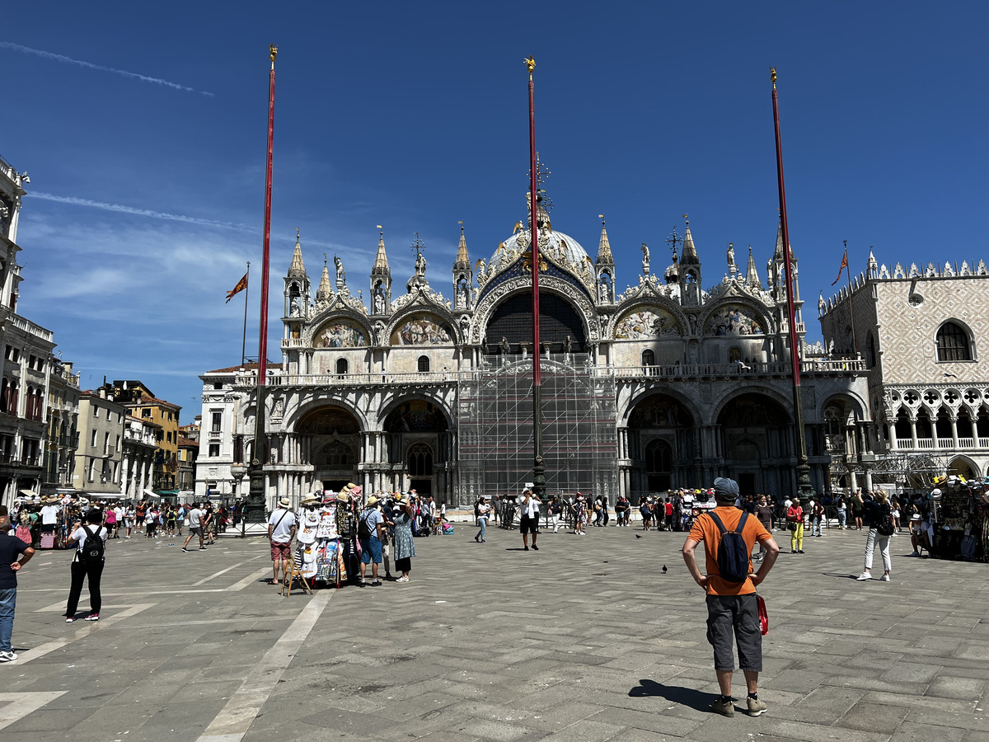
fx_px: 743
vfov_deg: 53.1
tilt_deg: +10.0
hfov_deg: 67.3
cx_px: 494
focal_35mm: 26
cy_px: 371
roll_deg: +1.1
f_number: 1.5
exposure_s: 1/6211
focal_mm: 5.7
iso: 50
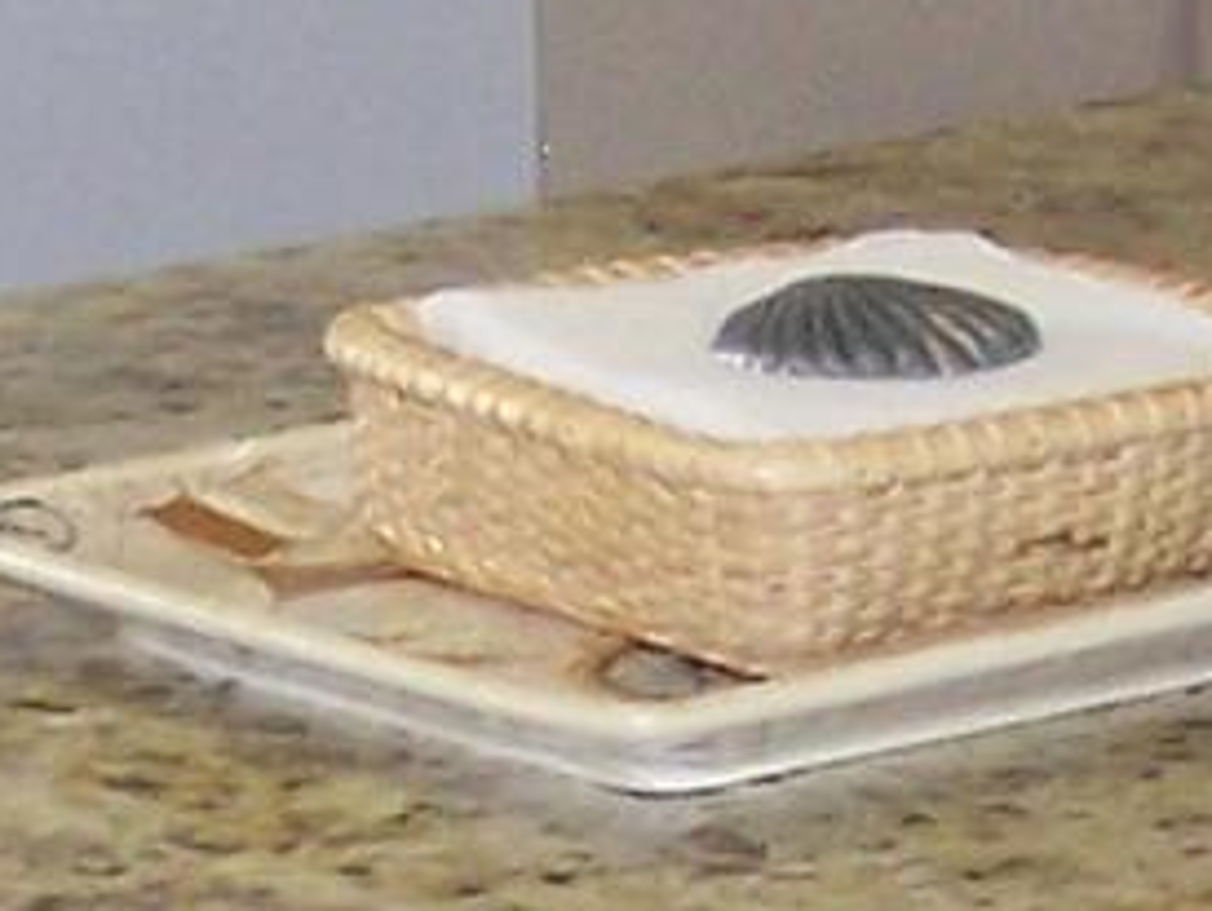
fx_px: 9952
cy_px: 1274
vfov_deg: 5.2
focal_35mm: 284
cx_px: 617
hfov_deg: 7.0
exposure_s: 1/60
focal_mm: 6.3
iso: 140
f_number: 2.8
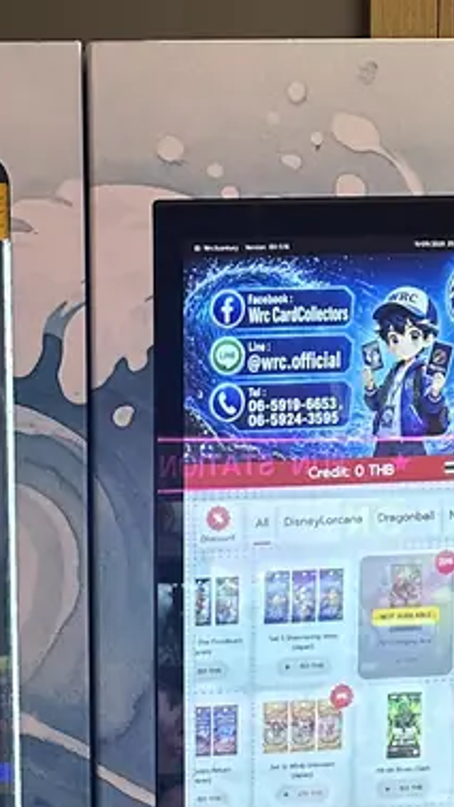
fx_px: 1970
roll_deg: +1.4
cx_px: -149
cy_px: 1040
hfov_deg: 12.7
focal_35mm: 92
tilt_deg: -9.1
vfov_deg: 21.1
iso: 200
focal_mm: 6.86
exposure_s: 1/100
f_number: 1.78
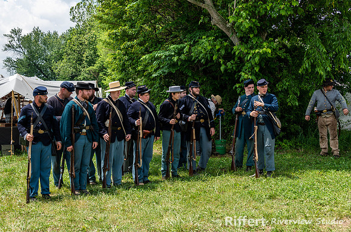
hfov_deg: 38.4
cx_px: 150
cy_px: 133
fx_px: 502
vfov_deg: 26.0
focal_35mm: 52
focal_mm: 45
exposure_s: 1/200
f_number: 8
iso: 125
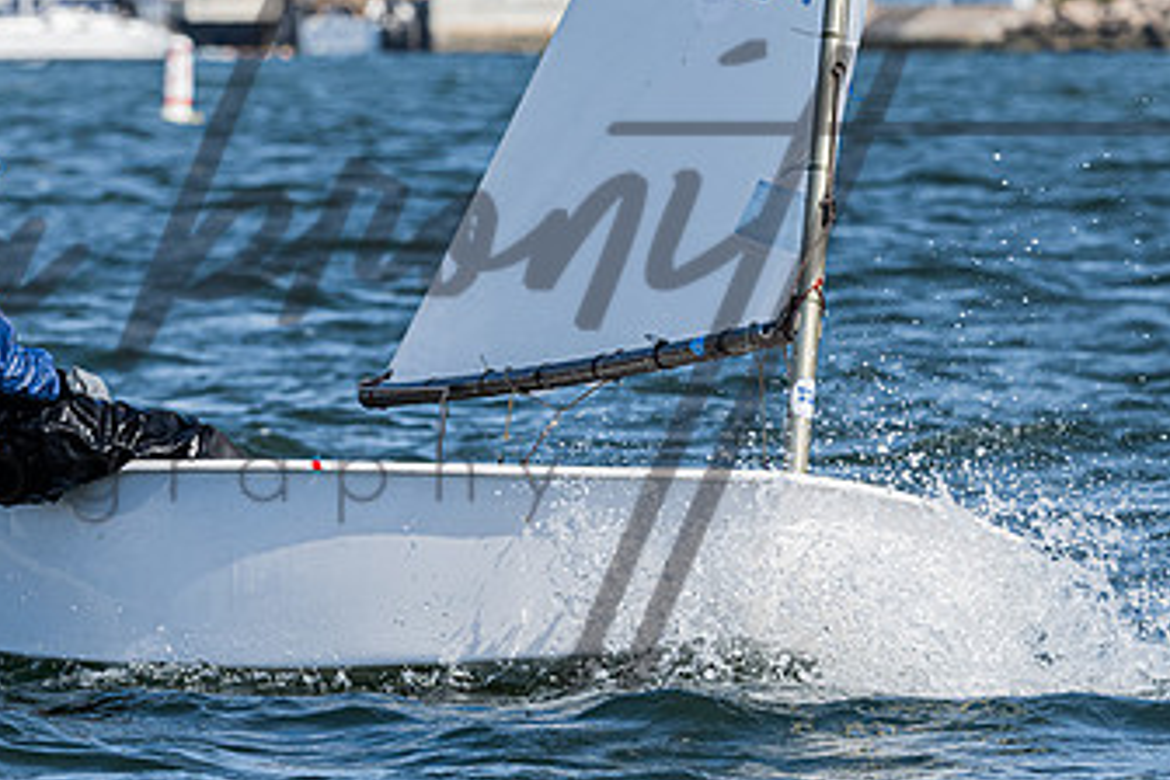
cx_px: 89
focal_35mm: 482
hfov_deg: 4.3
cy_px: 312
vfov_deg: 2.9
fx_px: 15664
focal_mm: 210
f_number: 8
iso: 320
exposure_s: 1/1000
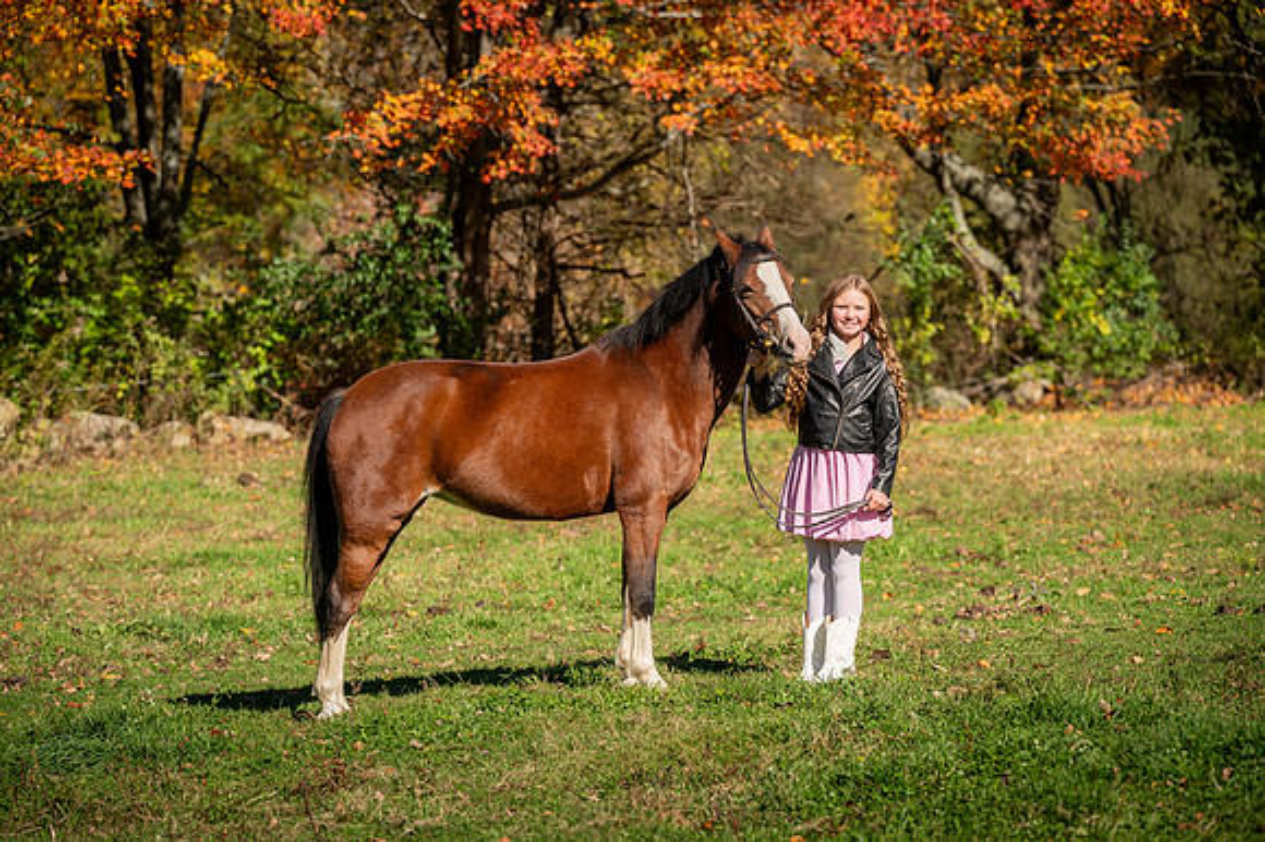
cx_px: 632
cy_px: 421
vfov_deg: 12.4
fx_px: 3863
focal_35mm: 110
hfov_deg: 18.6
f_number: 4
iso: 100
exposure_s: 1/2500
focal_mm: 110
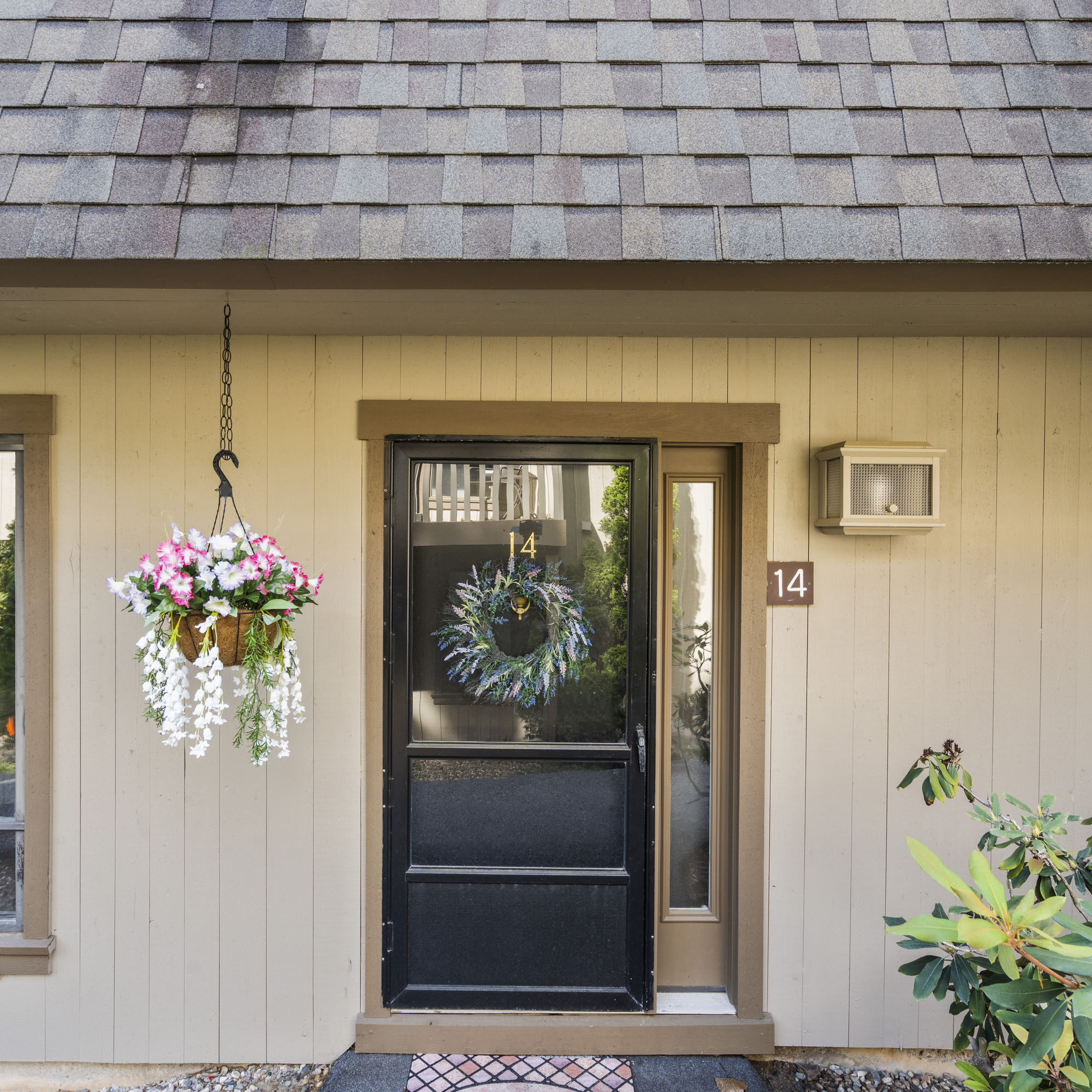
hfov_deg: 72.1
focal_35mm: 21
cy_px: 534
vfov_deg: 72.1
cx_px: 522
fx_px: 749
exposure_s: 1/3
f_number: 9
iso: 250
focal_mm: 16
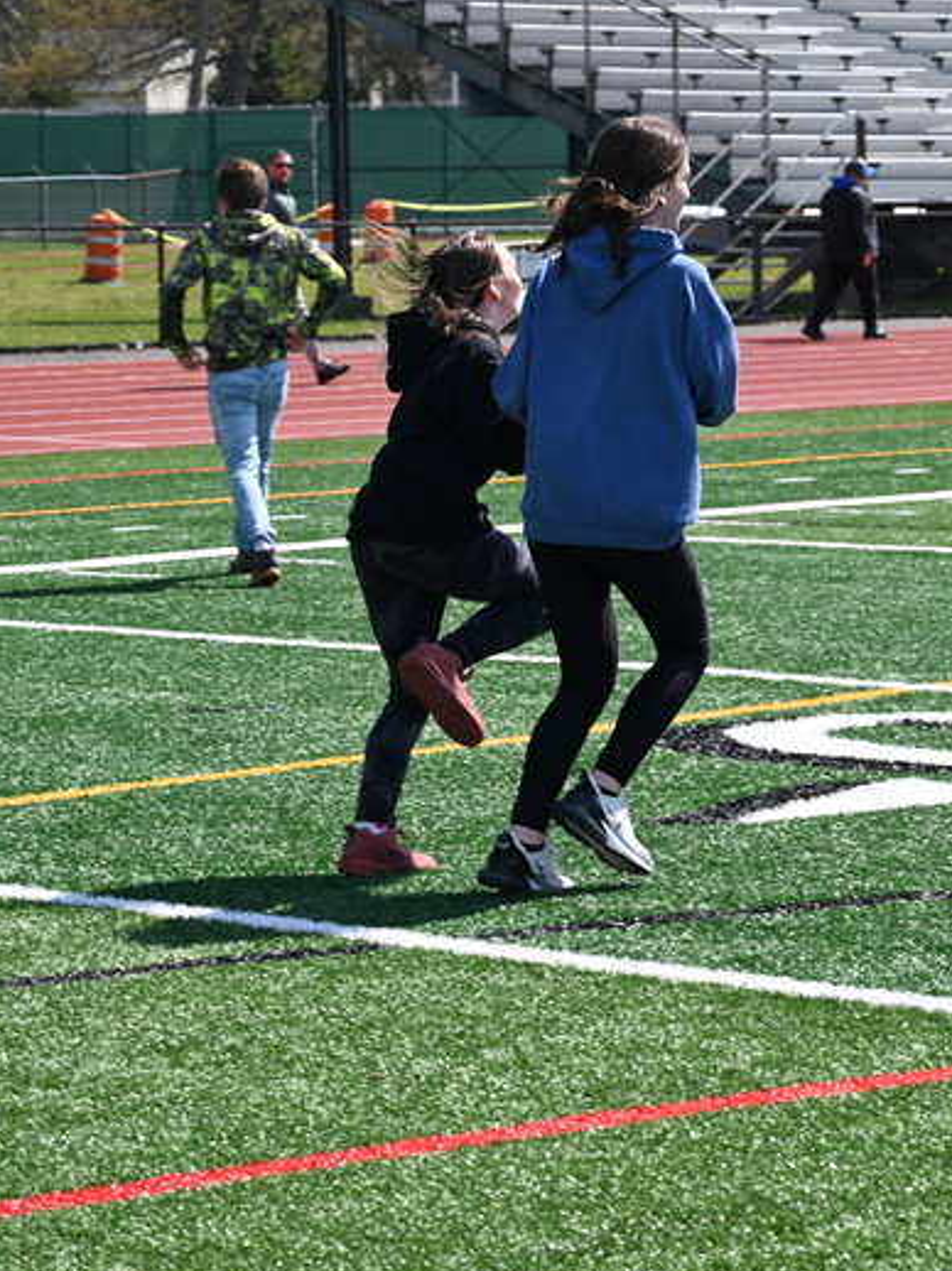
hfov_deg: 11.1
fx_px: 4881
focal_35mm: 133
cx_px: 896
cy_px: 455
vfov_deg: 14.8
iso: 100
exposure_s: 1/320
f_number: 6.3
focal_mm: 70
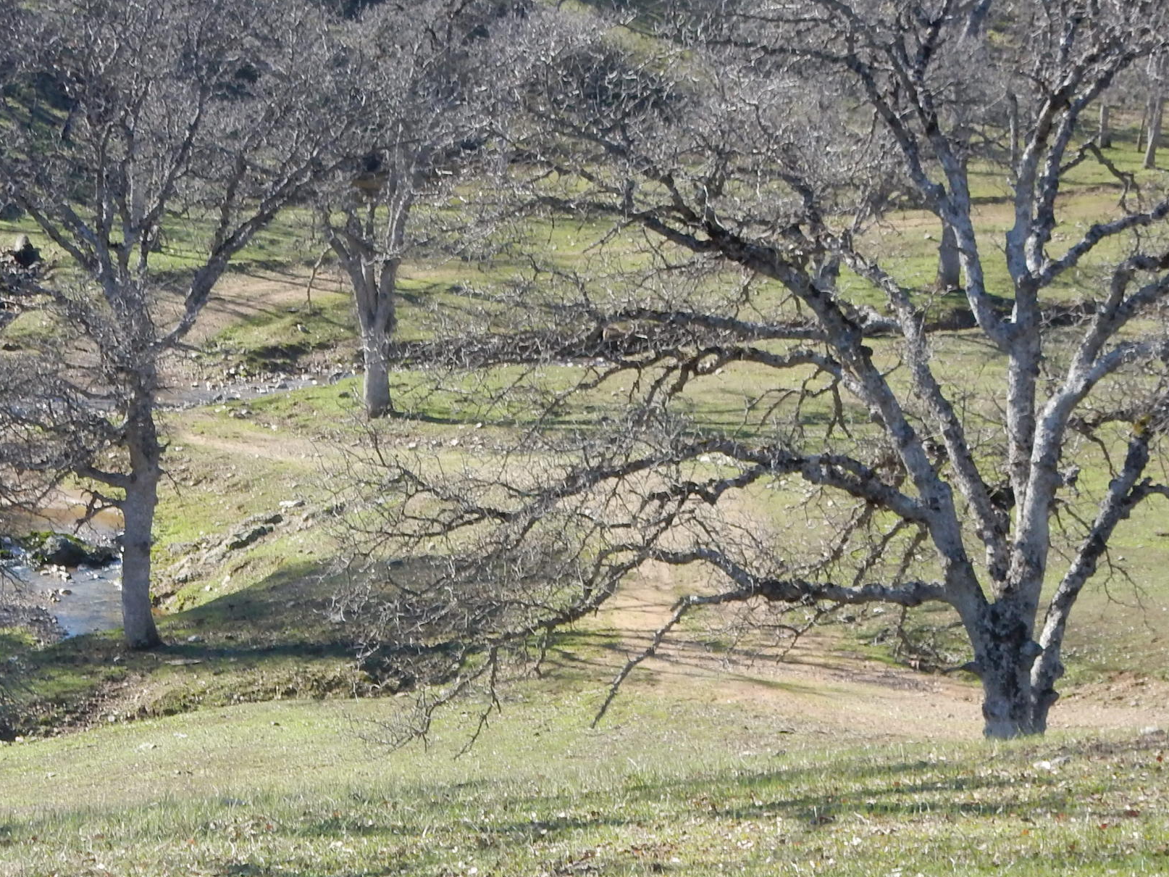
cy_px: 600
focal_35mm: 132
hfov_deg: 14.9
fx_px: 4457
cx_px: 377
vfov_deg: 11.2
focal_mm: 12.6
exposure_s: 1/200
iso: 125
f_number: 4.8
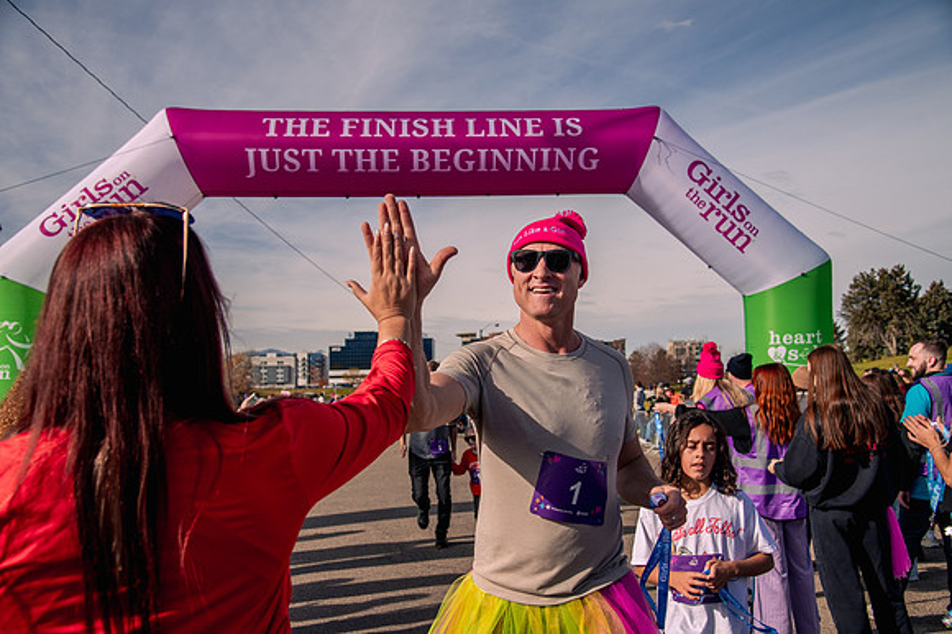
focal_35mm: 32
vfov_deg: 41.1
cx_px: 476
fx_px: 846
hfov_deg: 58.7
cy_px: 317
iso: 200
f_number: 5.6
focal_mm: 32
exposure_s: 1/2000
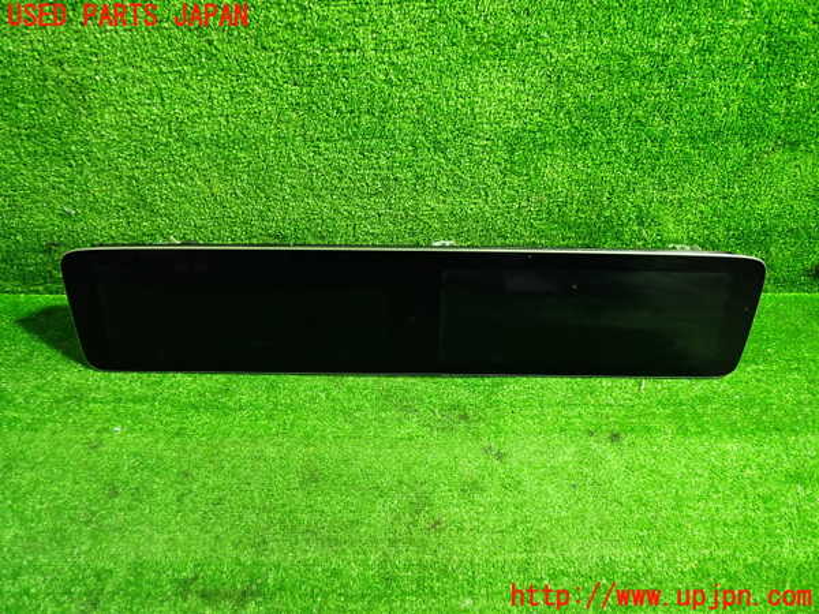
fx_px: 710
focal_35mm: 30
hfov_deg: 60.0
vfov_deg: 46.8
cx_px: 410
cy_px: 307
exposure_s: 1/30
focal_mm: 5.4
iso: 500
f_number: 2.3
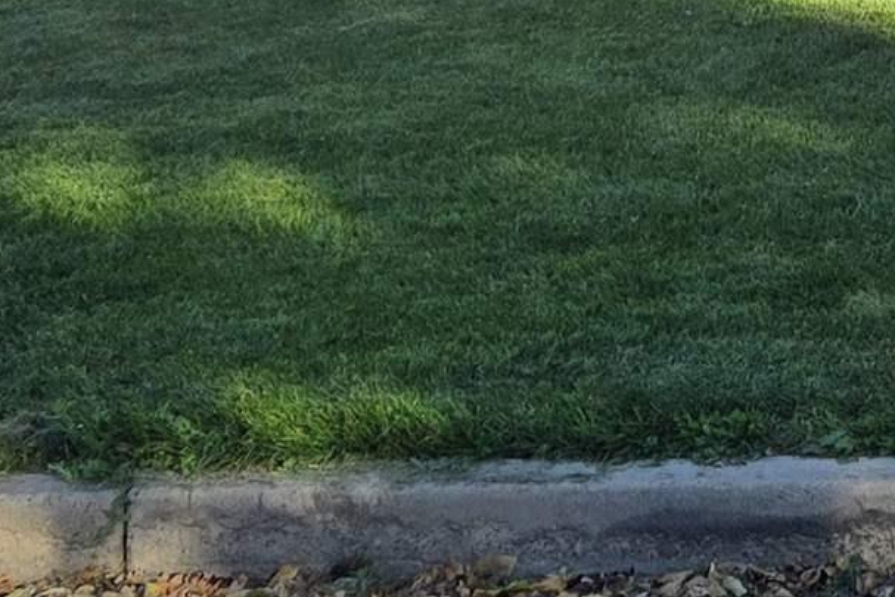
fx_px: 3009
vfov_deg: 10.4
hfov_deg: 16.1
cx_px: 1146
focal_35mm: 121
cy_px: -603
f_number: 1.8
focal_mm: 5.4
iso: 25
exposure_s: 1/1472
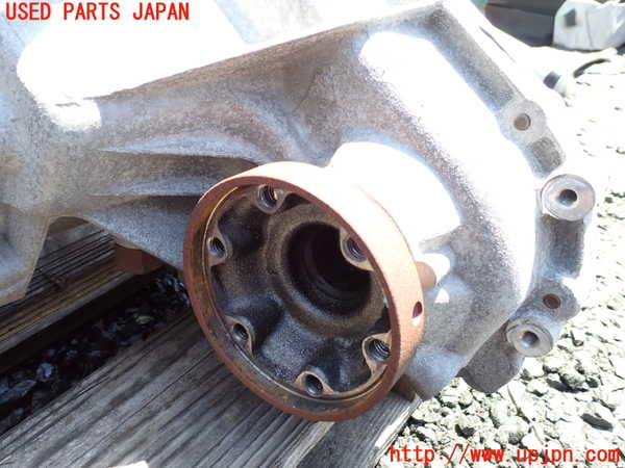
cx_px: 312
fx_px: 542
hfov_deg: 60.0
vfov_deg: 46.8
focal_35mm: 30
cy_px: 234
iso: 100
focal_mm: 5.4
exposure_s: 1/125
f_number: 3.2
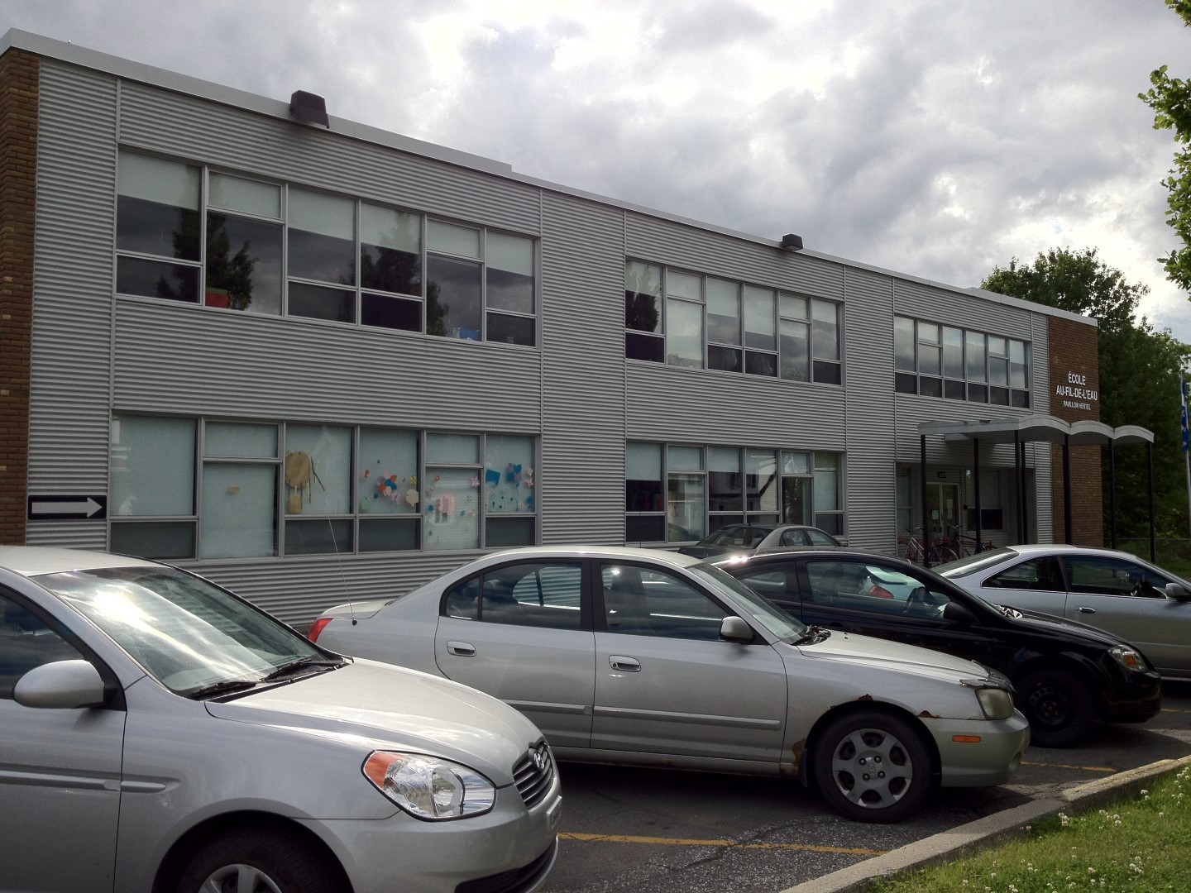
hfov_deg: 52.6
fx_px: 1204
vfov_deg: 40.7
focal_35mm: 35
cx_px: 596
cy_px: 446
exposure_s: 1/1453
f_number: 2.4
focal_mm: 4.28
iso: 64
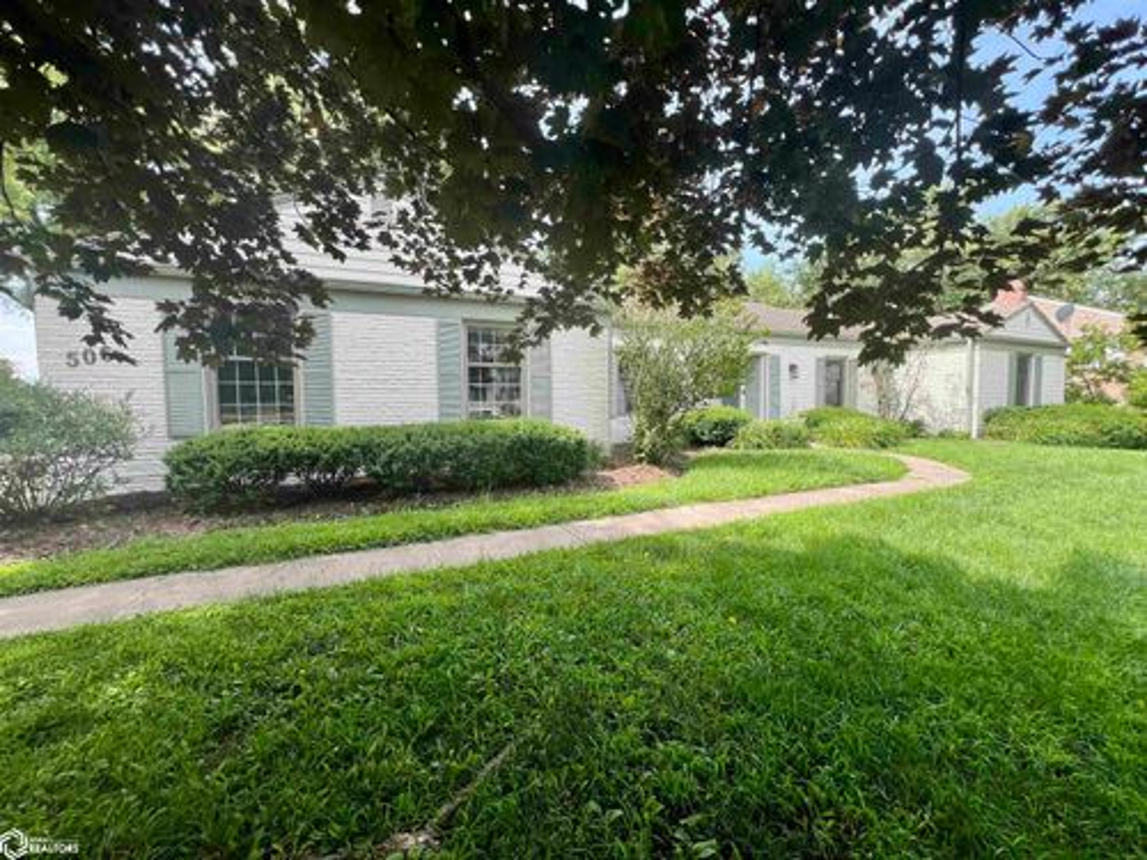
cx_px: 574
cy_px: 430
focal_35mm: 13
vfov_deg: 89.9
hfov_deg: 106.2
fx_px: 431
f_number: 1.8
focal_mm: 1.57
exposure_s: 1/349
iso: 32
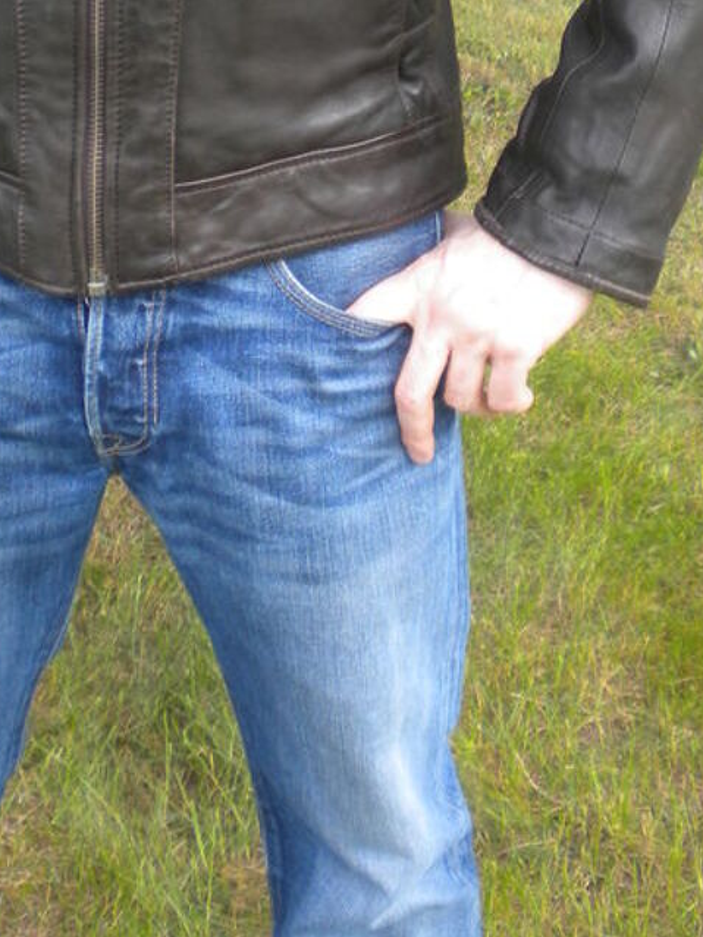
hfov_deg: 20.1
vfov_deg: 25.7
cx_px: 289
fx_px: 1977
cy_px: 61
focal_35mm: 73
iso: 80
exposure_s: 1/66.3
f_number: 3.1
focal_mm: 6.3
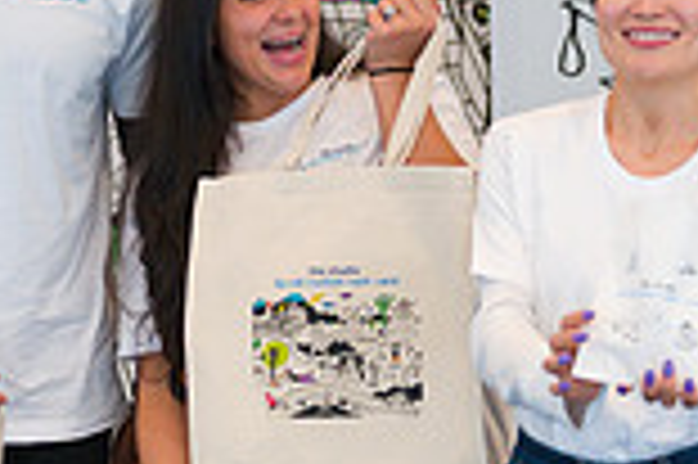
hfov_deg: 15.9
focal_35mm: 127
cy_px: 158
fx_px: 2460
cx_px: 63
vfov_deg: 10.8
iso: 1600
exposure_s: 1/320
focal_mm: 34
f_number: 3.5
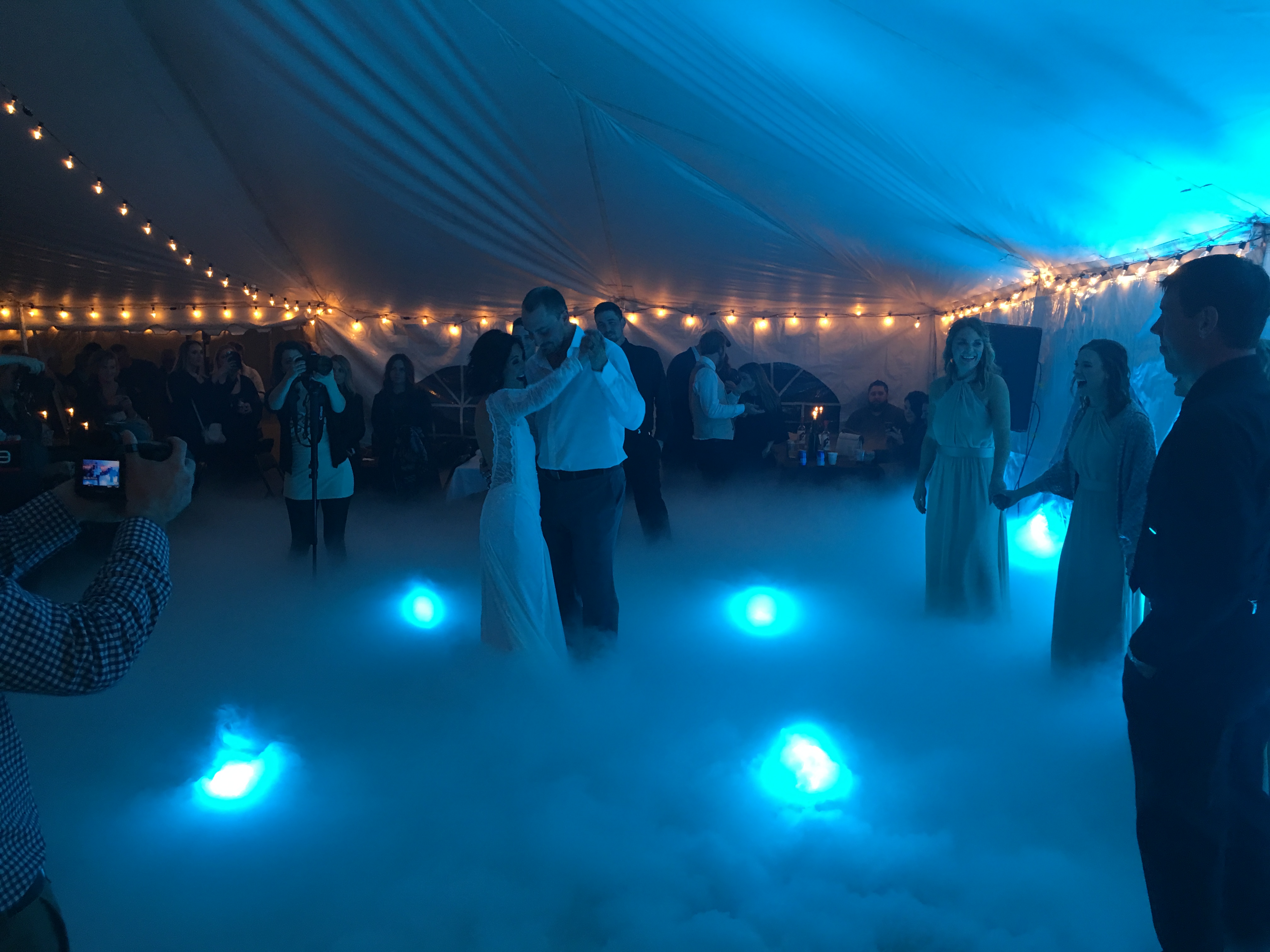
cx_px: 635
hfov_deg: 61.7
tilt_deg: -9.3
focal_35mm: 29
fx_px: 1064
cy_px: 476
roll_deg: +0.7
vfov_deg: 48.2
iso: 50
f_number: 2.2
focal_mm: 4.15
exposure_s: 1/15
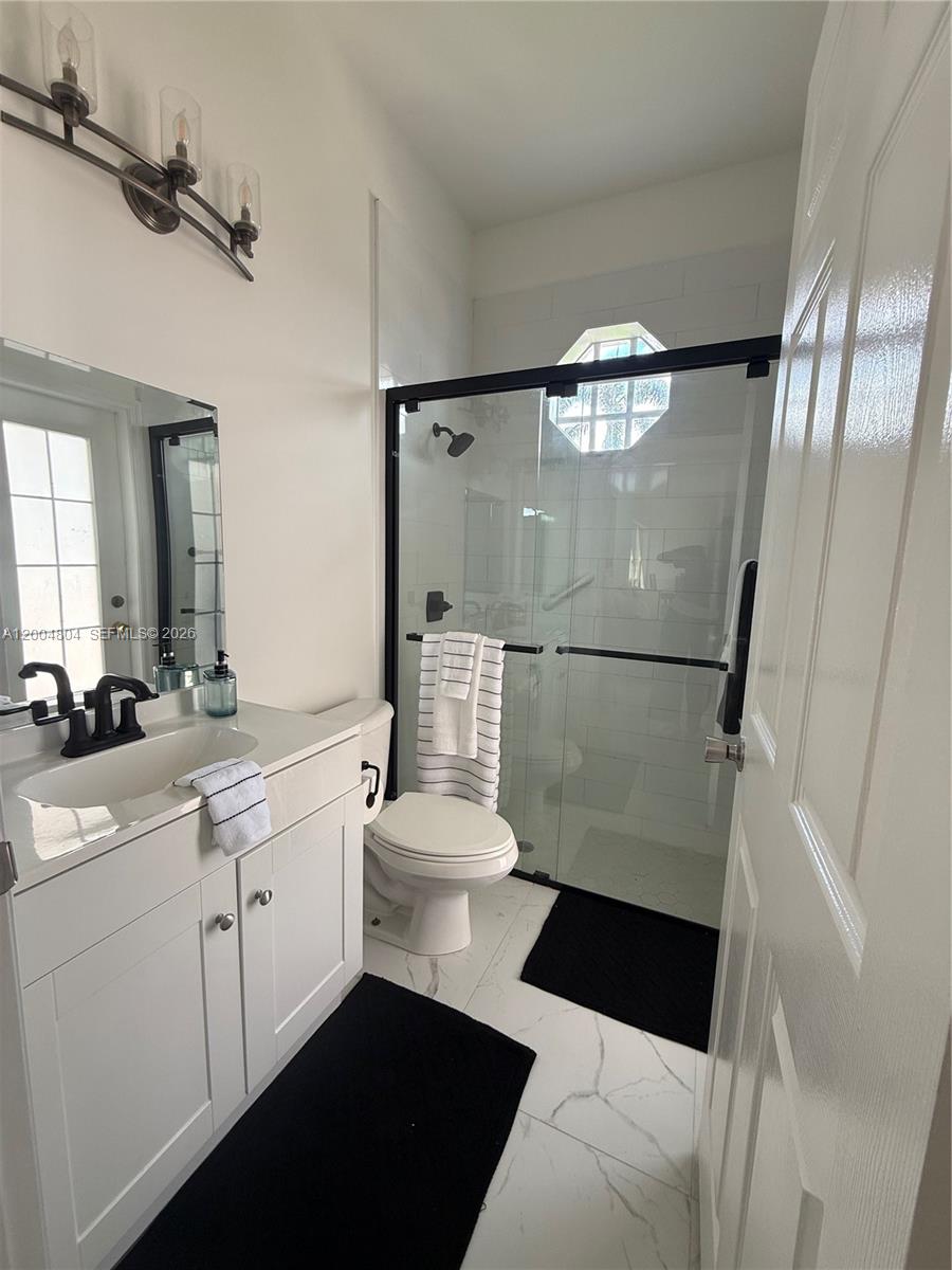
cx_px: 476
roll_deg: -2.0
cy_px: 635
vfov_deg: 102.1
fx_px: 513
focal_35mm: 14
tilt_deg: -7.2
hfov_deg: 85.7
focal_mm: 2.22
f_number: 2.2
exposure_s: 1/108
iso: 64
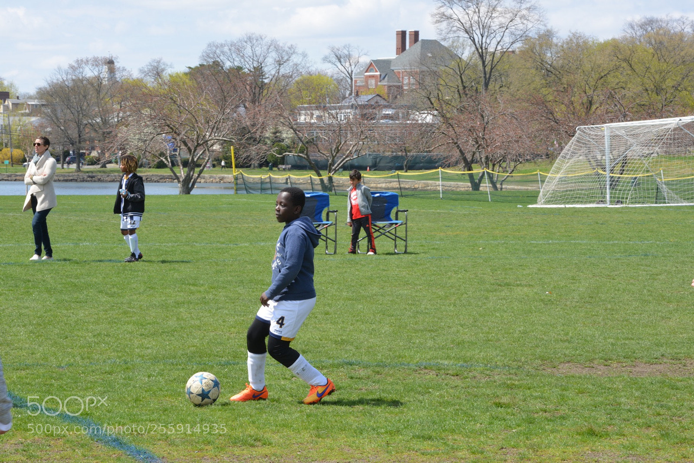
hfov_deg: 14.7
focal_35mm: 140
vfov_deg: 9.8
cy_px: 232
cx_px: 347
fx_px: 2699
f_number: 22
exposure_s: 1/125
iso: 720
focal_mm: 140
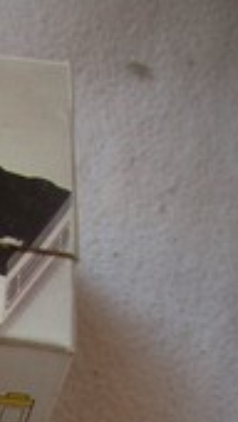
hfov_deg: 9.6
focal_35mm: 120
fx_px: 1342
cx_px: -193
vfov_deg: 16.7
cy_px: 576
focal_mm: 6.6
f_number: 3.5
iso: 100
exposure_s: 1/90
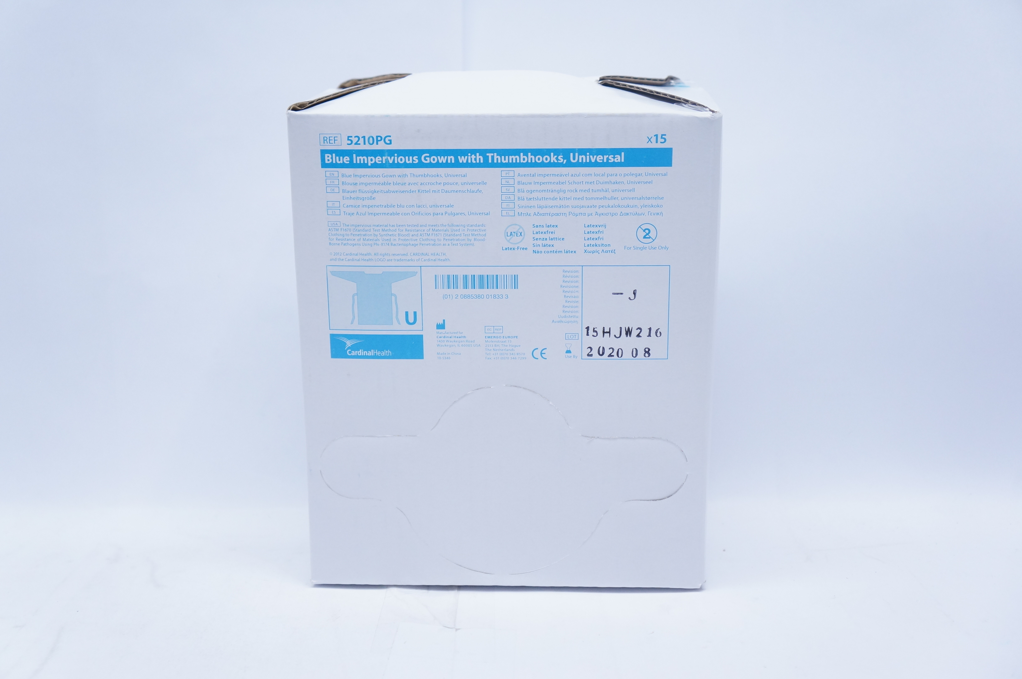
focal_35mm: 44
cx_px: 511
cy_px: 340
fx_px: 1234
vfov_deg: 30.8
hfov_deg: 45.0
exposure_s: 1/125
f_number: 4
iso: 800
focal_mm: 29
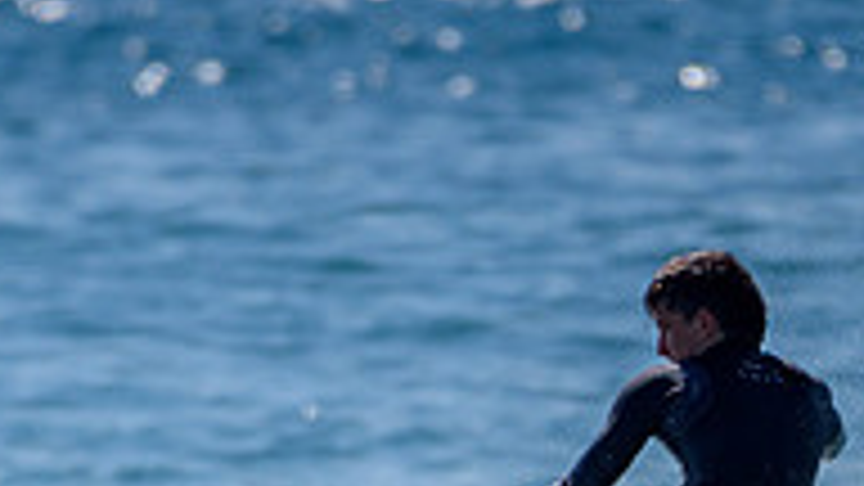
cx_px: 453
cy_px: 786
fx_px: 44353
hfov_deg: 1.1
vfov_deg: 0.6
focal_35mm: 1936
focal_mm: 500
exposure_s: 1/2000
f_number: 5.6
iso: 100
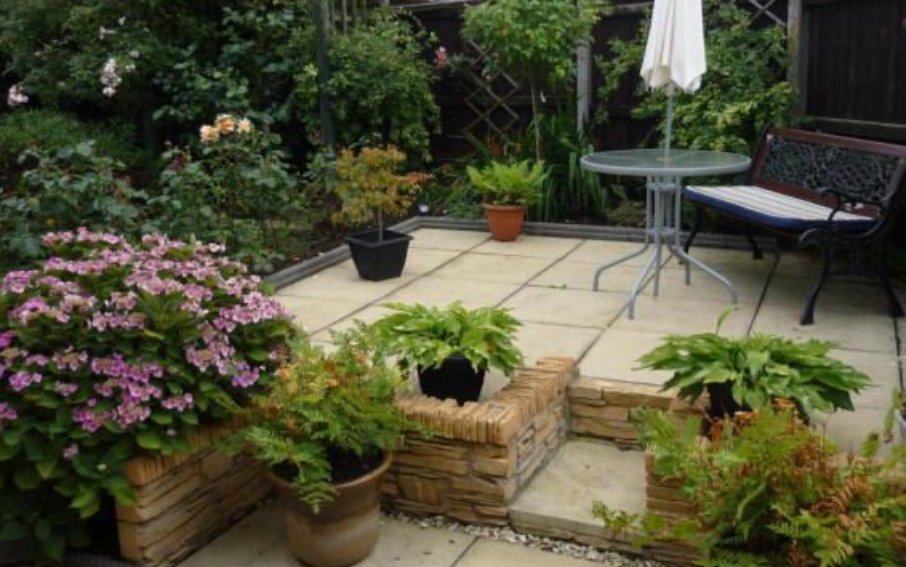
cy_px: 223
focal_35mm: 36
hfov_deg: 54.0
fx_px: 889
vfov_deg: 35.2
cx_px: 457
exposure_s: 1/500
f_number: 2.8
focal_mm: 5.5
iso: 100
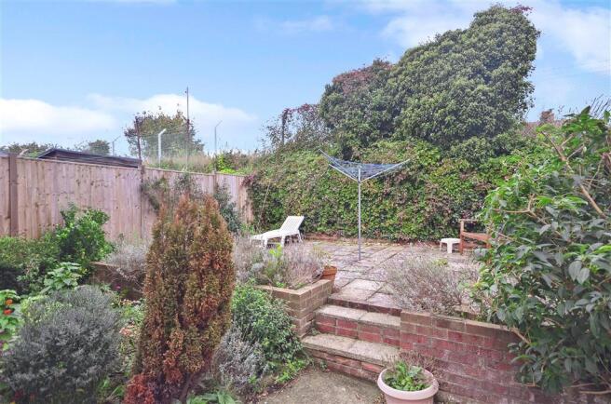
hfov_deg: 81.3
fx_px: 356
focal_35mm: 21
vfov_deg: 59.2
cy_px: 202
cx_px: 306
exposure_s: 1/125
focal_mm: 14
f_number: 5
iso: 200
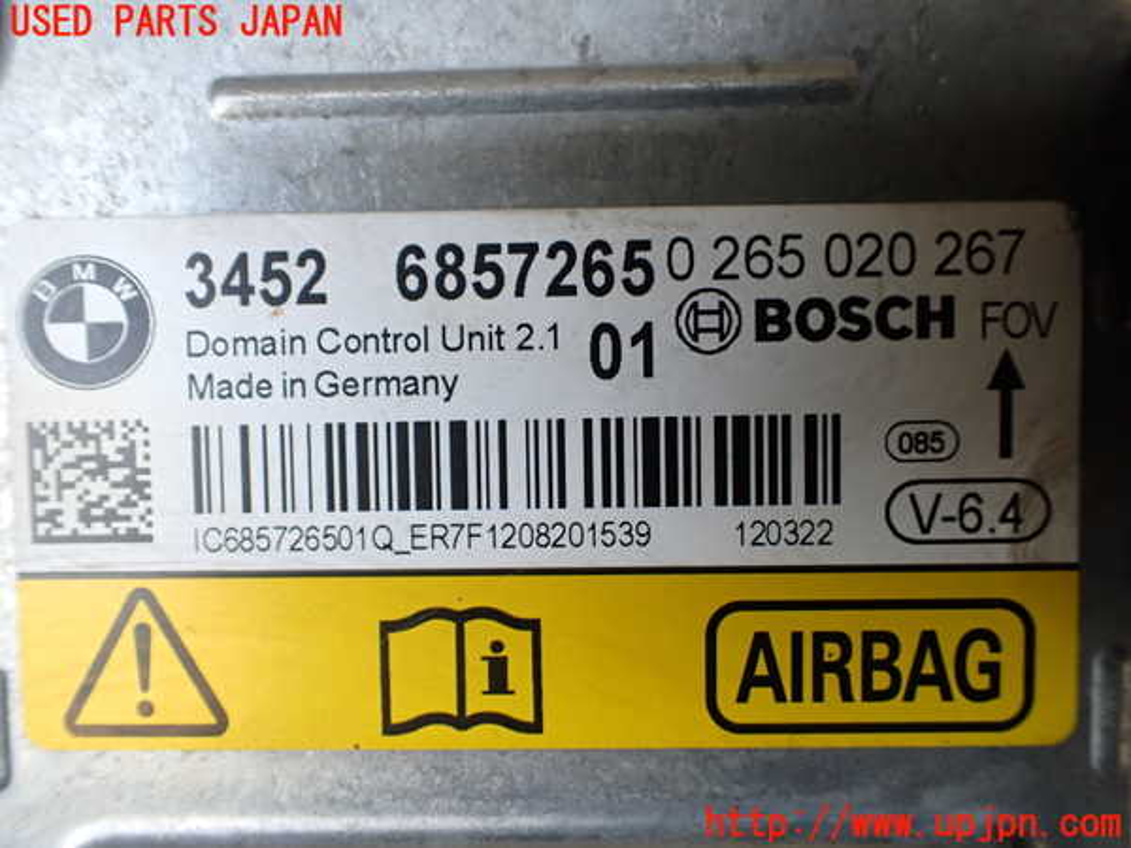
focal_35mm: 30
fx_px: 980
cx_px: 566
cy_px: 424
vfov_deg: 46.8
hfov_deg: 60.0
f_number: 2.3
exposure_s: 1/125
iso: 250
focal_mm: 5.4
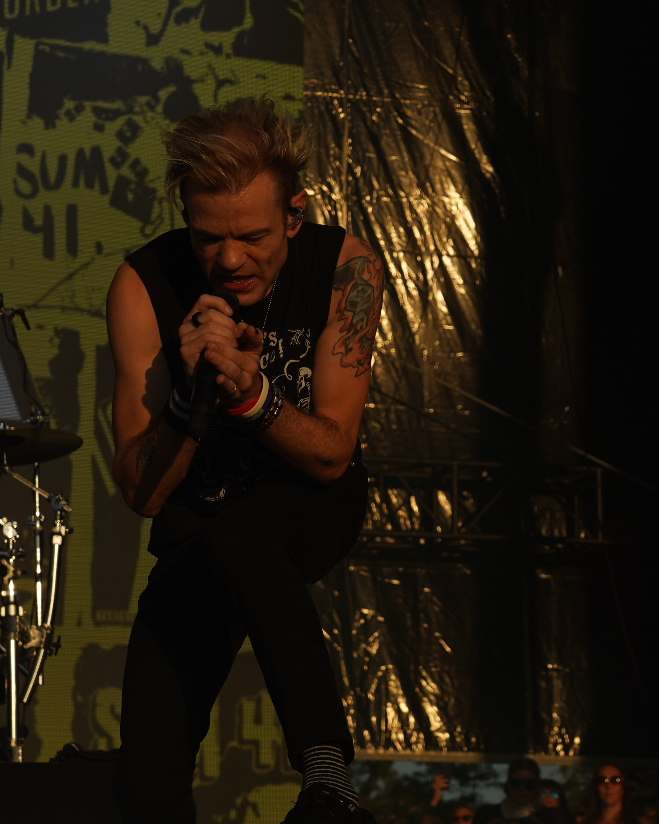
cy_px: 312
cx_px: 447
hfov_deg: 13.6
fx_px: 2755
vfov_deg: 17.0
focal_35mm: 113
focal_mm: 62
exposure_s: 1/640
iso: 100
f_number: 8
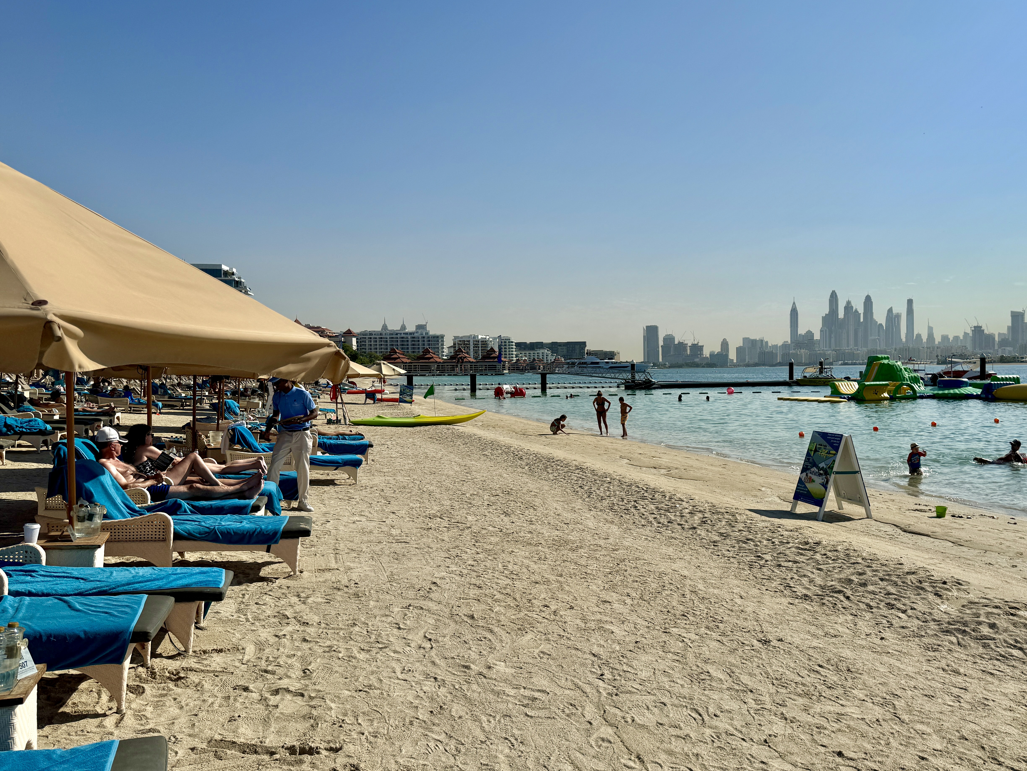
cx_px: 596
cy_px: 384
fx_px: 831
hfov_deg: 63.1
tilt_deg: -1.2
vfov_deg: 49.7
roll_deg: +0.6
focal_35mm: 28
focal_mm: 6.86
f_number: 1.78
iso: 80
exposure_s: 1/15152
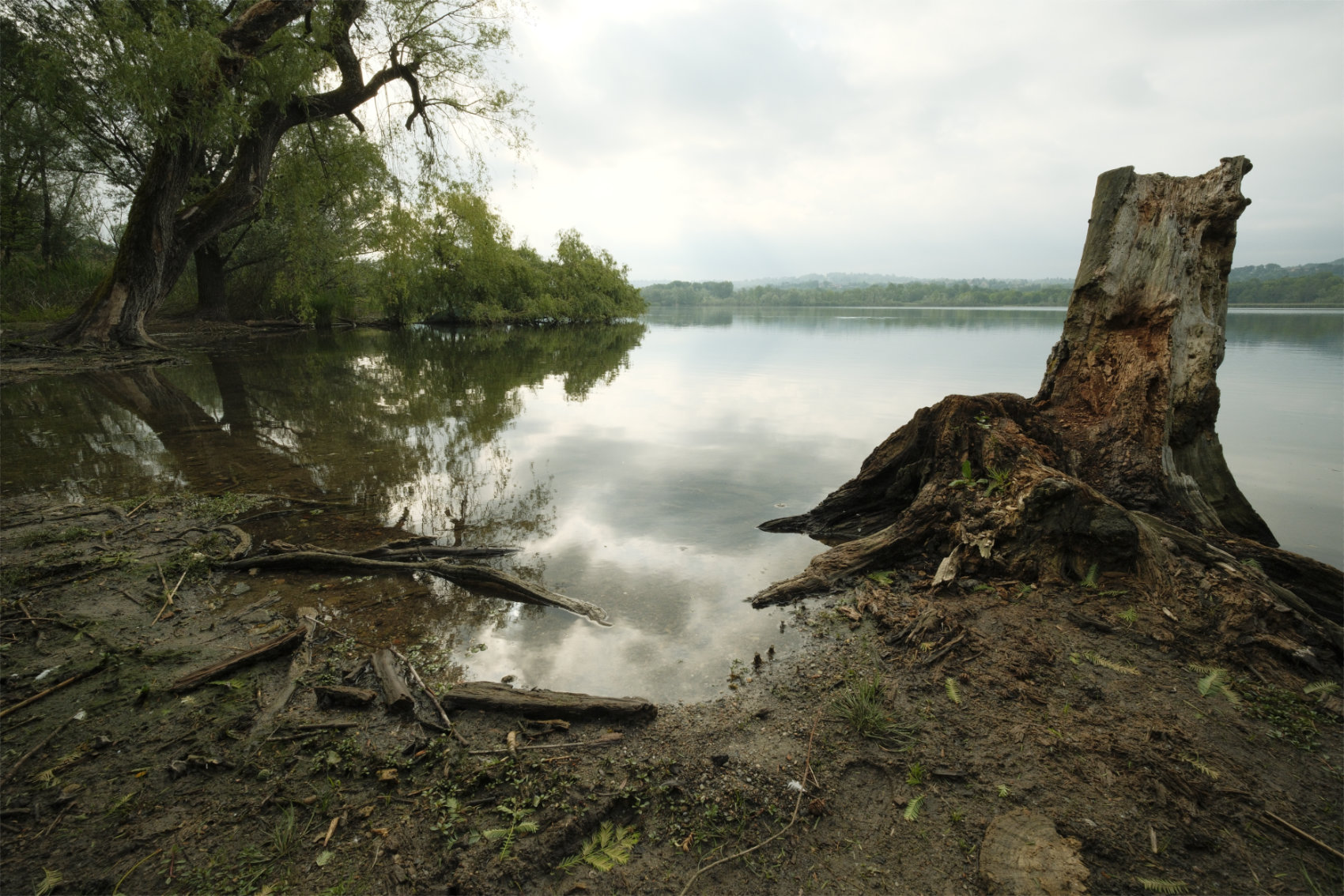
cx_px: 672
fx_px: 523
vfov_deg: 81.2
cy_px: 448
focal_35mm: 14
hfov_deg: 104.2
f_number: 10
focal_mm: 9
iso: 500
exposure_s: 1/500
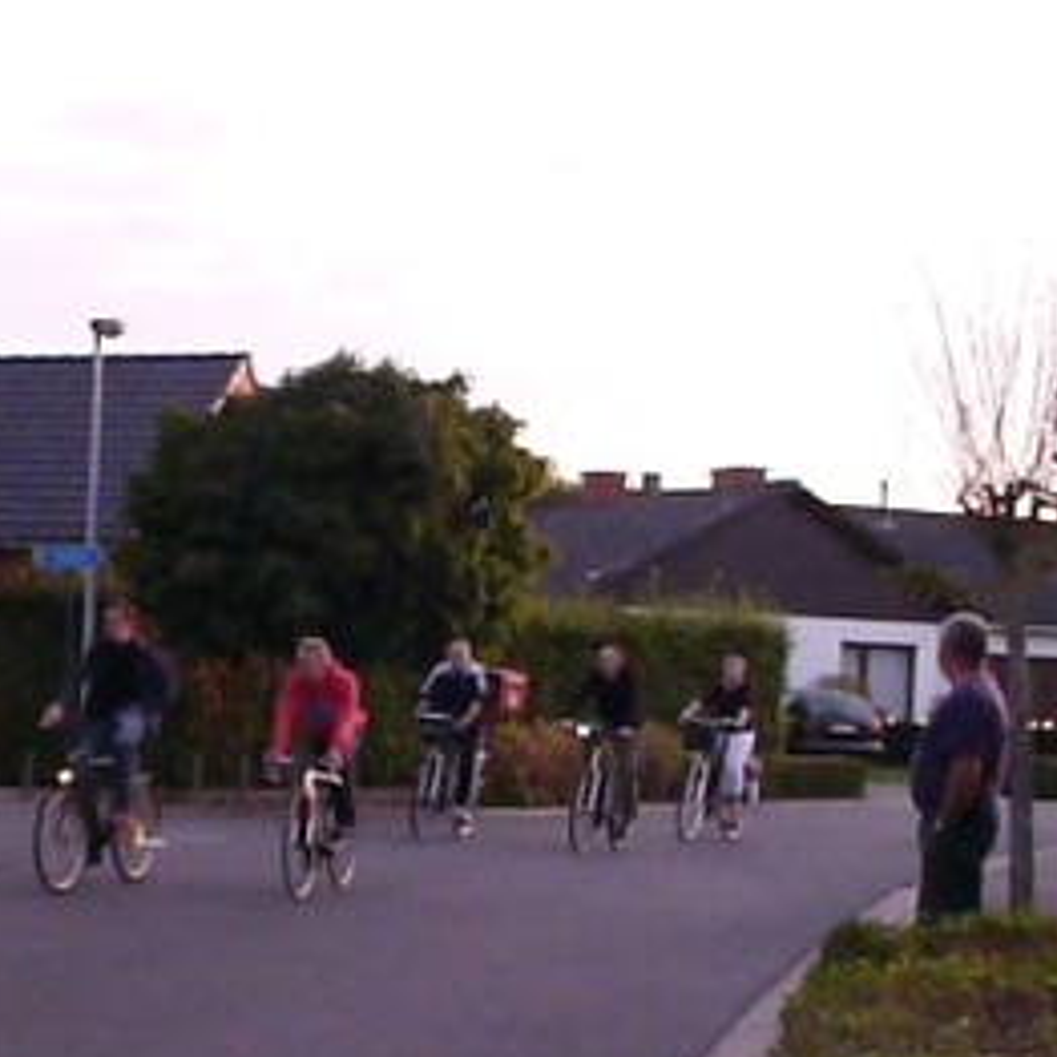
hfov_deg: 22.7
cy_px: 823
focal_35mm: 75
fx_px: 2591
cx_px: 210
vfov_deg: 22.8
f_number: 2.8
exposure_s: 1/30
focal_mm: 6.1
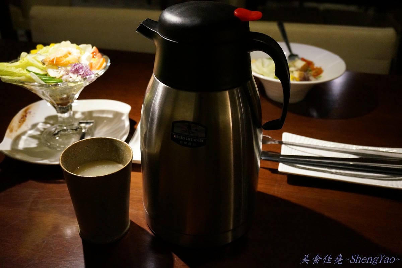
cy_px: 134
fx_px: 402
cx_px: 201
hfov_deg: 53.2
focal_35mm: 36
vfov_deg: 36.8
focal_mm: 24
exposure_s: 1/125
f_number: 4.5
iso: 3200
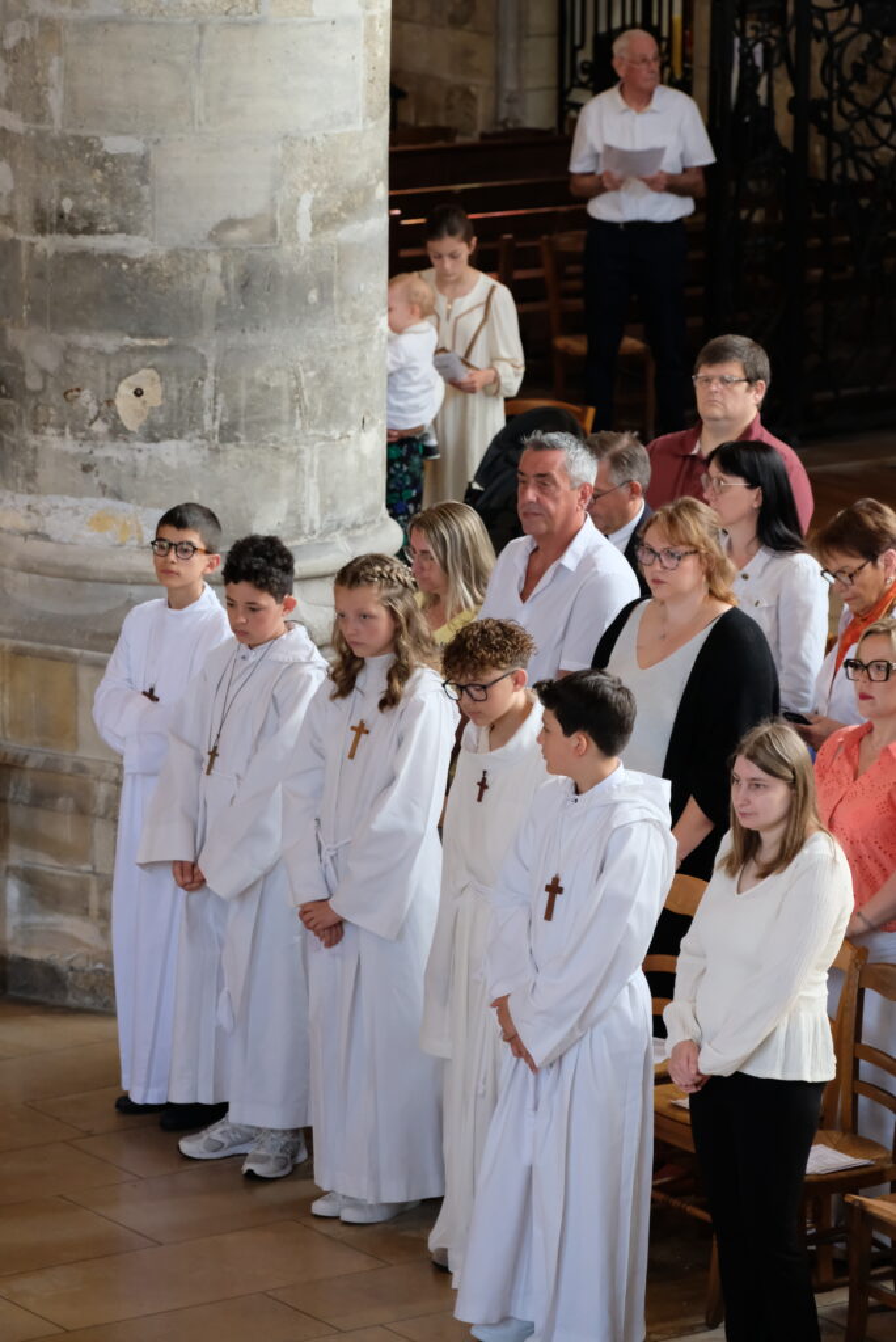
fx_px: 5667
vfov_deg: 13.5
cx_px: 448
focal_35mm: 152
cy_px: 671
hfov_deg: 9.0
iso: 3200
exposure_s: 1/160
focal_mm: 101.6
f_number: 4.5
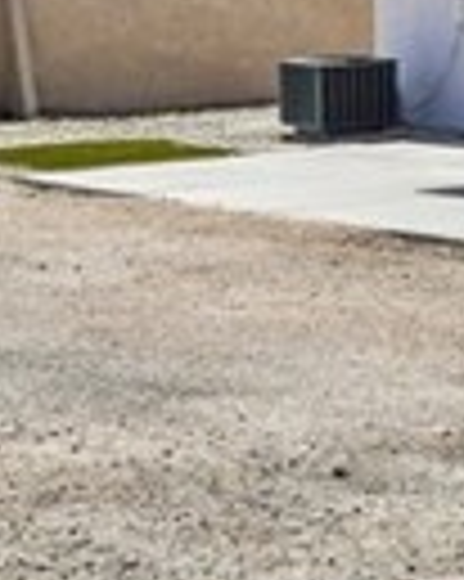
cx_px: 1424
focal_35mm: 142
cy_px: -49
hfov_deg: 8.8
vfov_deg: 13.3
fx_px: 2440
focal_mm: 19
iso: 100
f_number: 8
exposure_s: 1/500
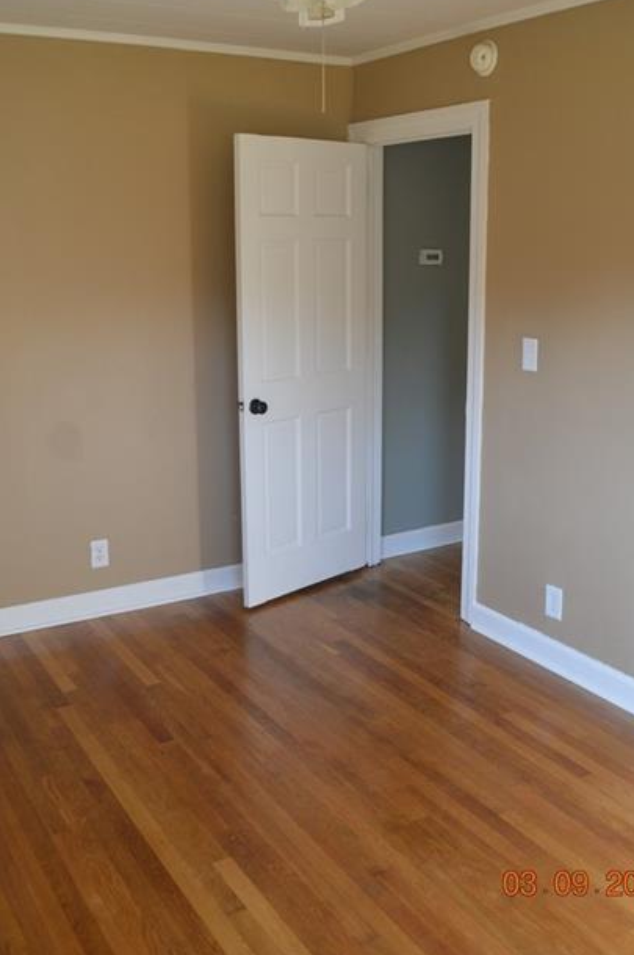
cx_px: 322
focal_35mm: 34
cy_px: 409
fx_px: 901
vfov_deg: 55.6
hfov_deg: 38.8
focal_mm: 18
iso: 450
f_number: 3.5
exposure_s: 1/60
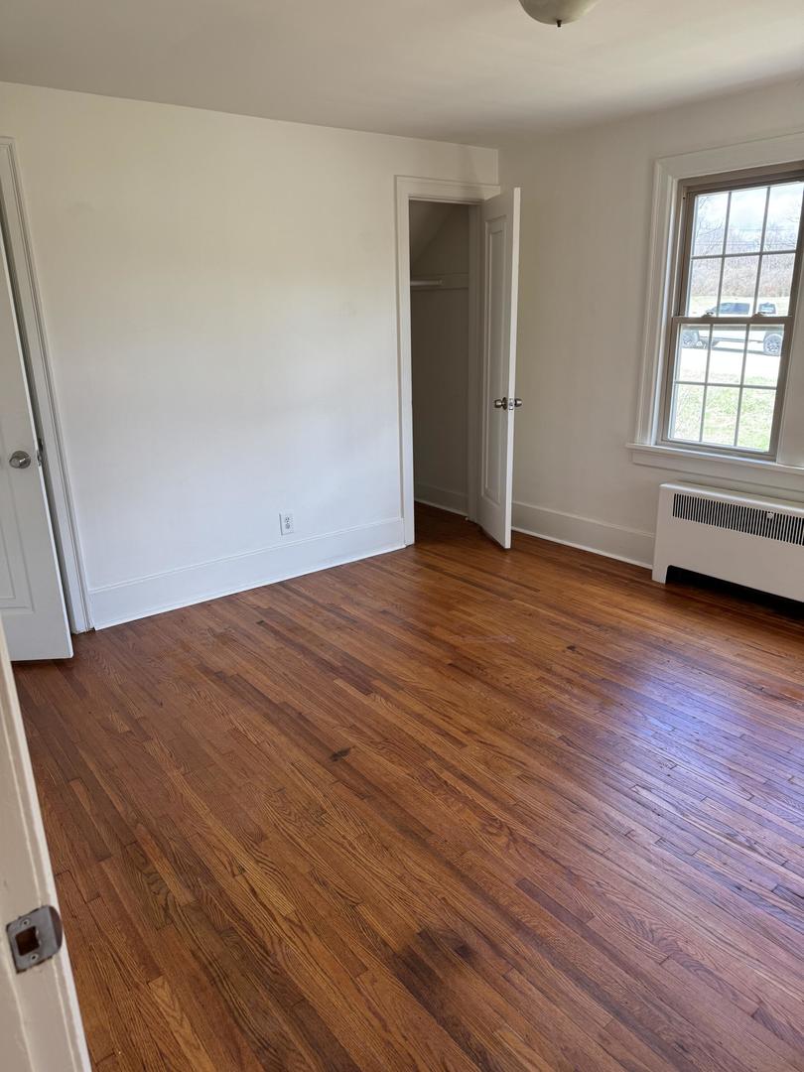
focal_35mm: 24
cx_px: 402
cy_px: 536
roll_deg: +1.4
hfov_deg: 56.8
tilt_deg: -16.9
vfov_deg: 71.6
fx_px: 743
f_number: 1.78
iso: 100
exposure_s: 1/120
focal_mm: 6.76
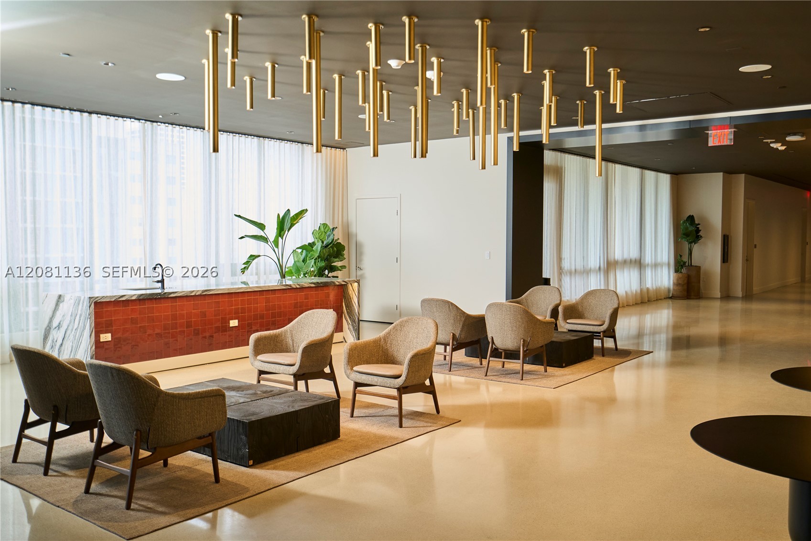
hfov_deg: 57.2
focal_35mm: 33
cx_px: 406
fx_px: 743
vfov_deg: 40.0
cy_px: 270
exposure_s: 1/80
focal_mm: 33
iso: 1000
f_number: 5
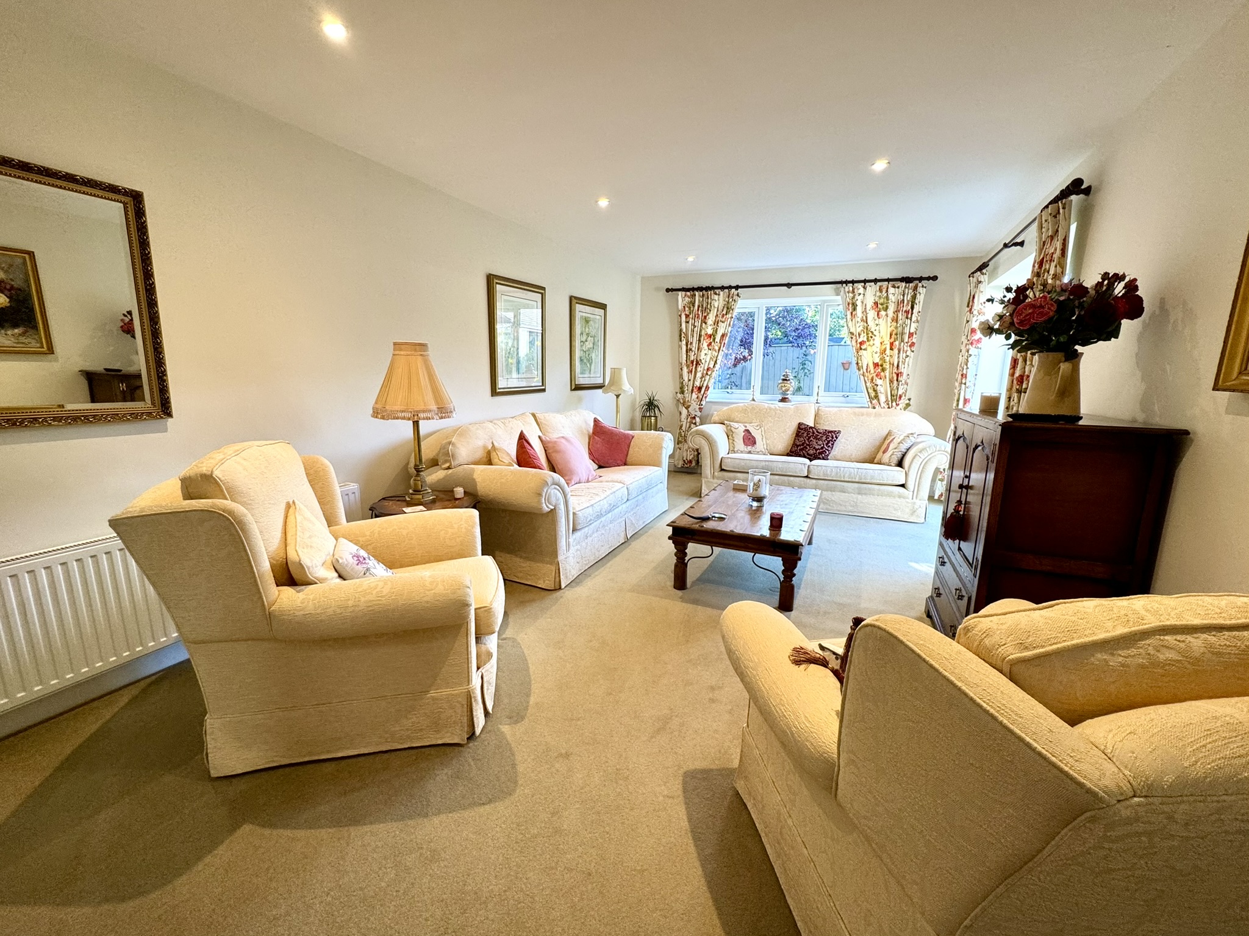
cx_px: 624
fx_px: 505
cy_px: 468
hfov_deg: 102.1
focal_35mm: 14
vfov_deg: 85.7
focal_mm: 2.22
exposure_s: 1/100
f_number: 2.2
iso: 125
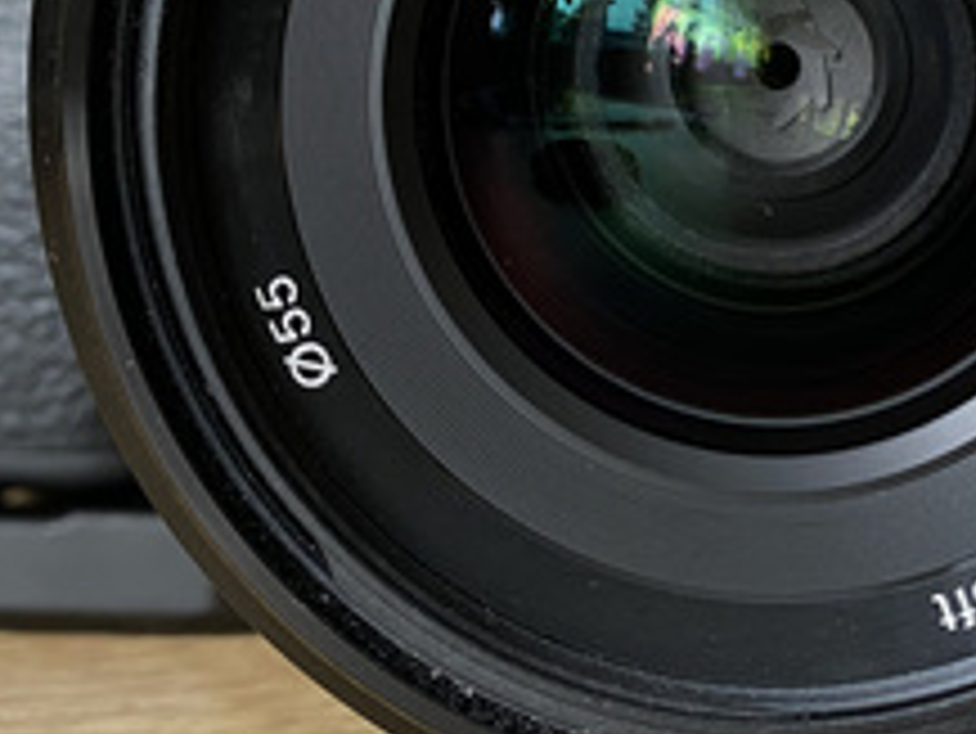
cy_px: -27
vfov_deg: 20.5
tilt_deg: -0.4
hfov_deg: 27.8
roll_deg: +0.2
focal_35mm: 69
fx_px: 1947
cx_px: 733
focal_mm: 4.25
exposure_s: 1/60
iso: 400
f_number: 1.8
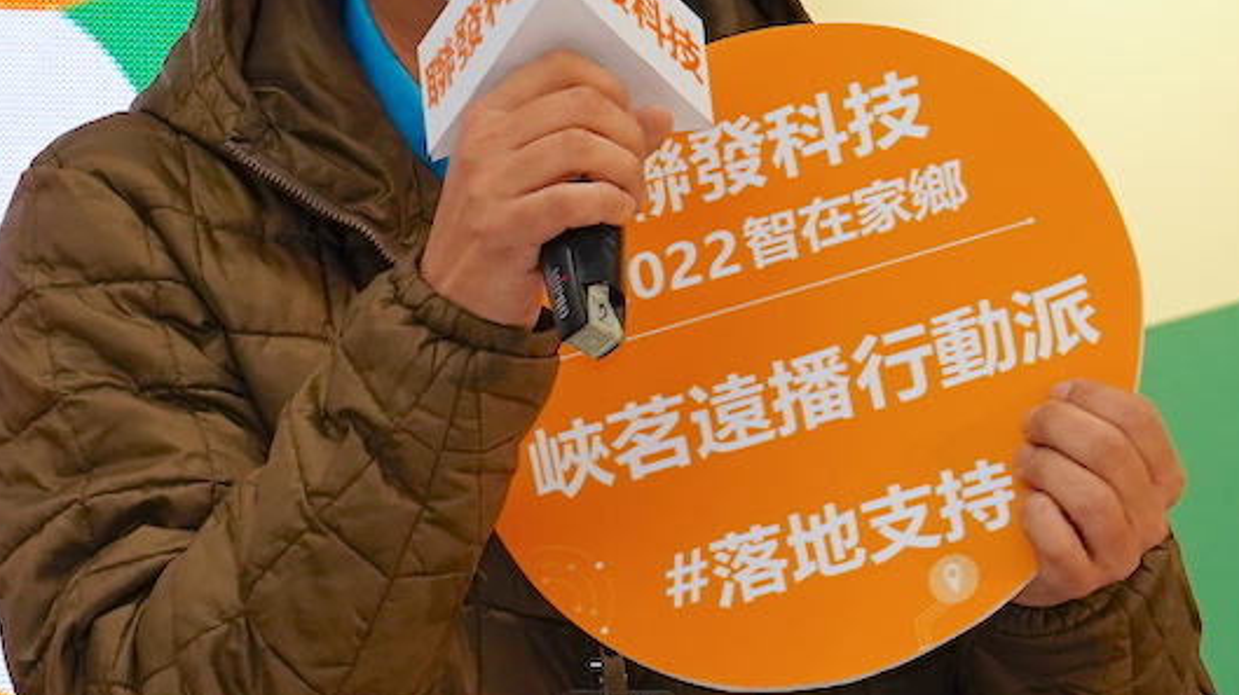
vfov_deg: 3.0
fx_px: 13070
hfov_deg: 5.4
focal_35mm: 398
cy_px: 193
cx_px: 675
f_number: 5.6
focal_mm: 105
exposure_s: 1/200
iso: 800
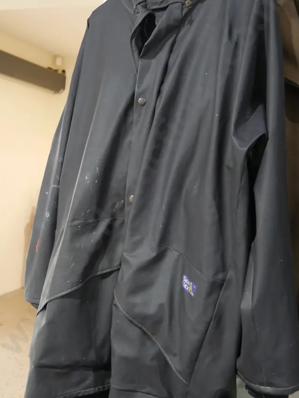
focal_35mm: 37
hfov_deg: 38.7
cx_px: 145
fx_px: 426
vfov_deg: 49.9
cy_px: 169
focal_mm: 16
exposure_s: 1/60
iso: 2500
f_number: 3.6
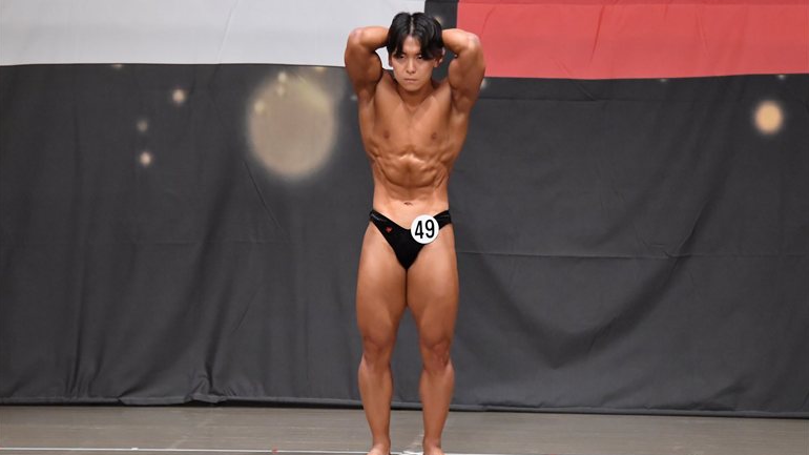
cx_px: 403
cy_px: 237
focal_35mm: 237
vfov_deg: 5.1
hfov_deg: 9.1
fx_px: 5084
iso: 6400
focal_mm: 150
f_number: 5.6
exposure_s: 1/400
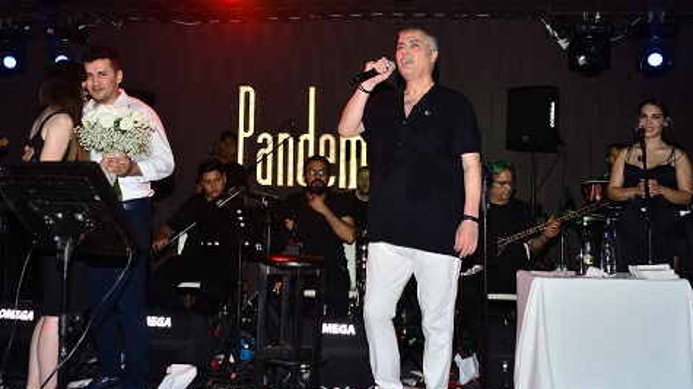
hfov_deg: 53.8
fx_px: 680
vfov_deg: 31.9
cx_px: 295
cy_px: 150
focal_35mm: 37
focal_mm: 28
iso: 400
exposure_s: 1/200
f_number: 7.1
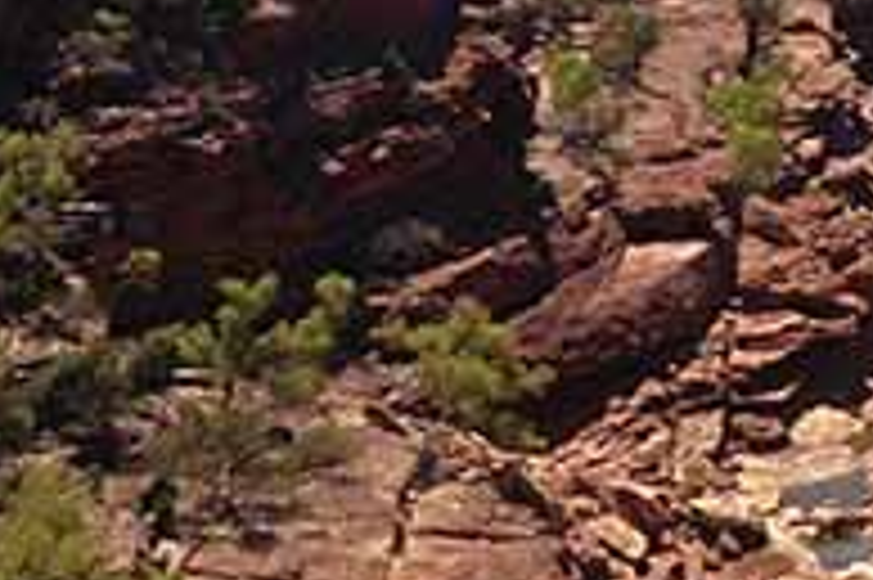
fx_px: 3004
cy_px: 169
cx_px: 842
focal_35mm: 124
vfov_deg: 11.0
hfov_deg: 16.2
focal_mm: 4.13
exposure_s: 1/1429
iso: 50
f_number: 2.4
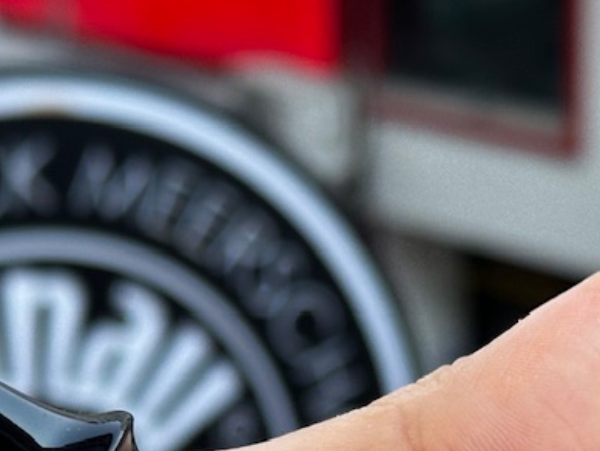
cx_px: 339
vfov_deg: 9.2
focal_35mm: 158
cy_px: 622
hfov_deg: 12.5
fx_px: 2739
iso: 40
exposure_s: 1/104
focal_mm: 6.86
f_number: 1.78
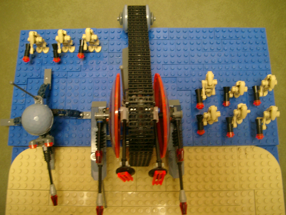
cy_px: 108
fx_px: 306
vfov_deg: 38.7
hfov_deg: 50.1
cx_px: 143
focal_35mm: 37
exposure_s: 1/20
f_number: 2.6
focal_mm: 7.6
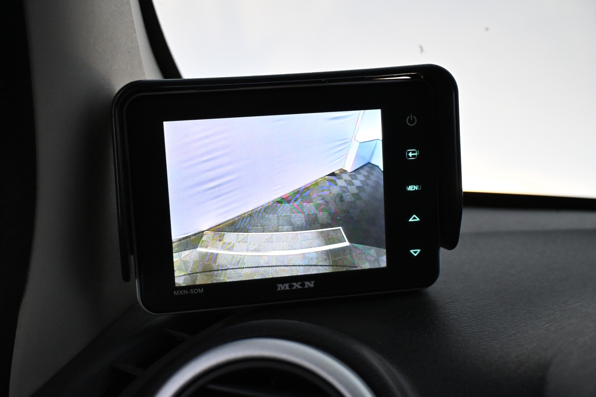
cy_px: 198
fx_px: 757
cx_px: 298
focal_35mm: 46
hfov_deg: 43.0
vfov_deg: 29.4
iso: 3200
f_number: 4.8
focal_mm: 30.5
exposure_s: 1/125
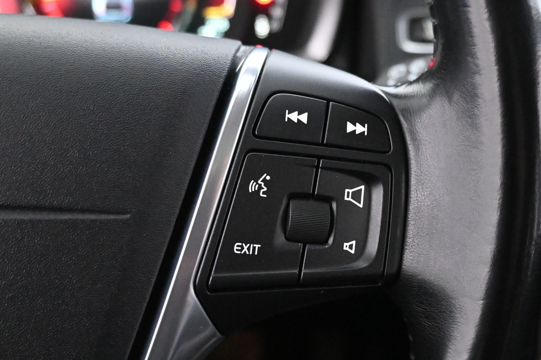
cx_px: 308
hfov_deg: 43.4
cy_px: 177
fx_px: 678
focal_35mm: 45
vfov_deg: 29.8
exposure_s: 1/30
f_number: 3.8
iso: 9000
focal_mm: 20.5
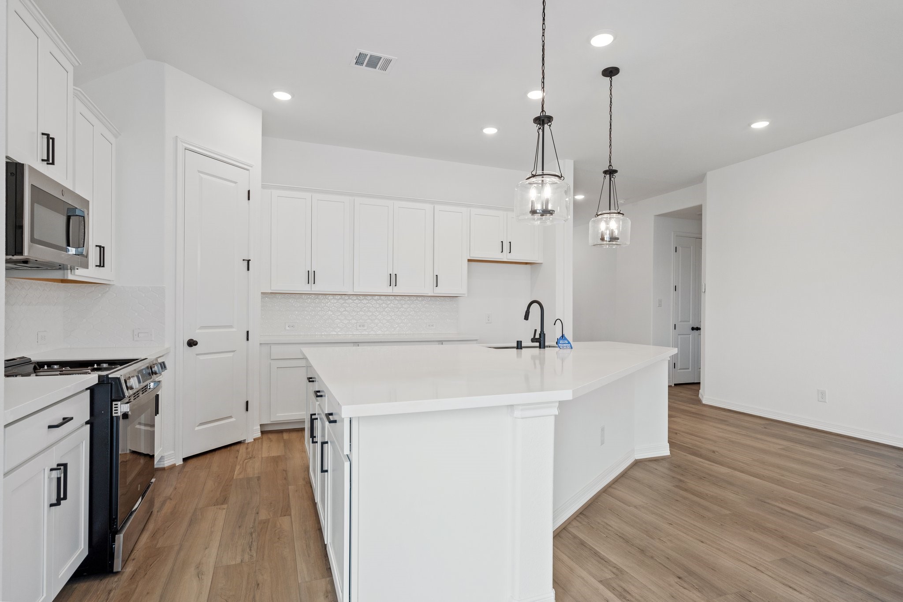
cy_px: 301
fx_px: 451
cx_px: 452
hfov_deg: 90.0
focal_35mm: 18
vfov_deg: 67.4
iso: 320
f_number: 9
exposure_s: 1/6
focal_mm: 18
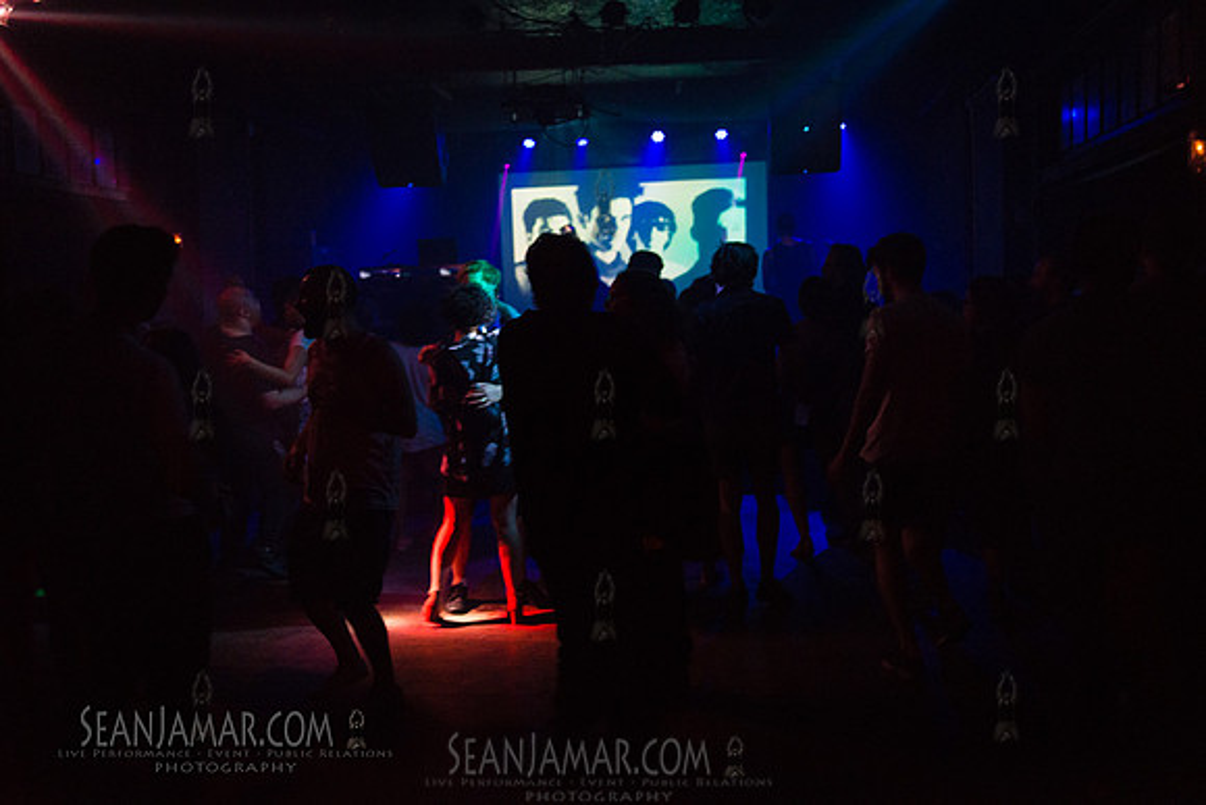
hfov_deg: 54.4
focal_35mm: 35
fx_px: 1173
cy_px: 402
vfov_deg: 37.9
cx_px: 603
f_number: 2.2
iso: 5000
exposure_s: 1/125
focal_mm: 35
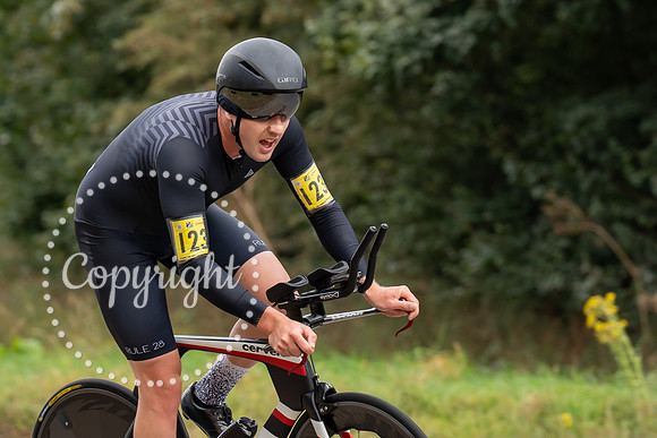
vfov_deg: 4.5
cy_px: 227
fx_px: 5523
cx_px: 262
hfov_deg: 6.8
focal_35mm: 303
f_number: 4
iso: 500
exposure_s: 1/1000
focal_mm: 160
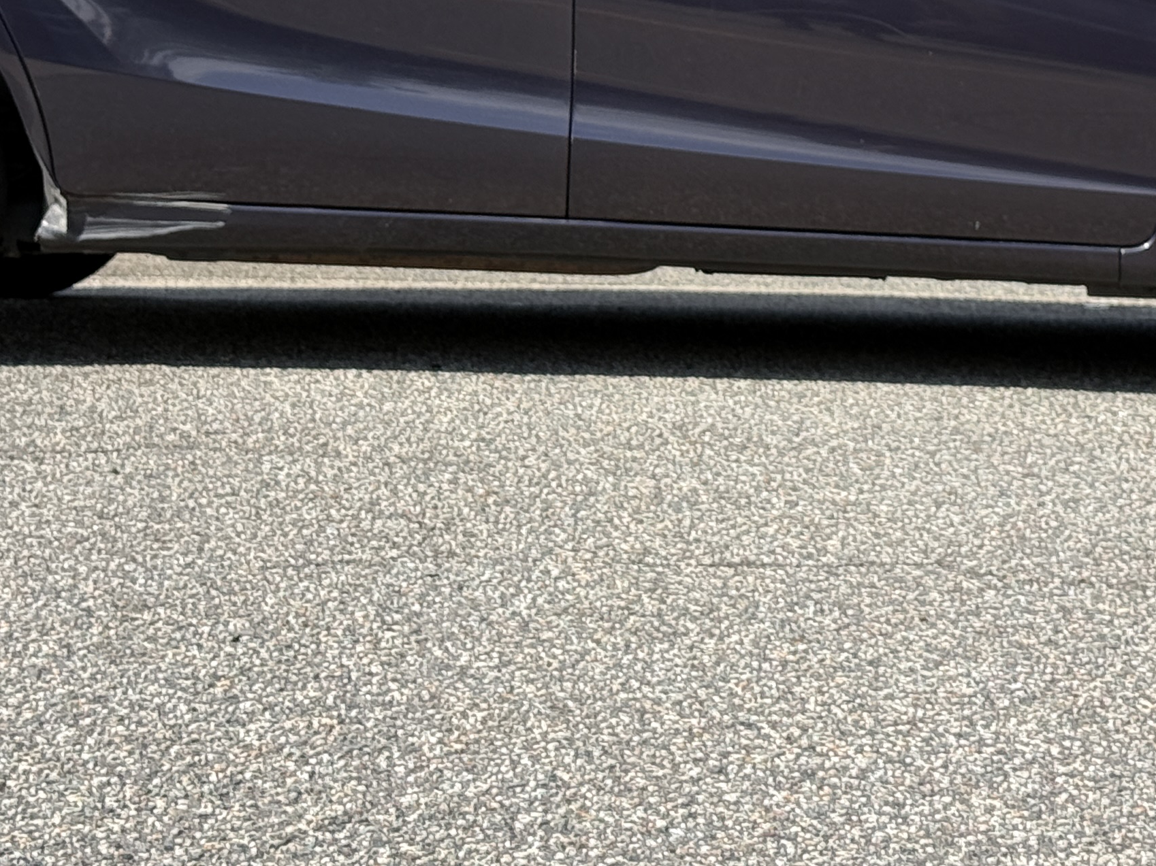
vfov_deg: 12.7
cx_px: 653
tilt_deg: +2.3
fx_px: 3806
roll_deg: -2.1
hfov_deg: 17.3
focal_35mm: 114
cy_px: -137
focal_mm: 6.76
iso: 64
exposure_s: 1/2865
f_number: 1.78
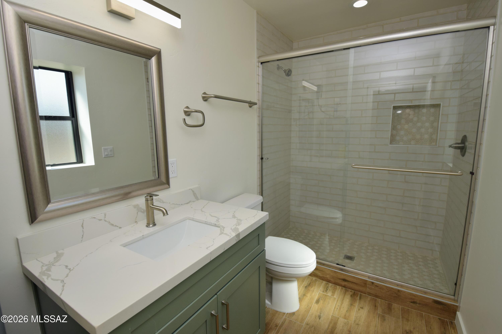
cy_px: 167
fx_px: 230
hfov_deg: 95.0
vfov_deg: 72.1
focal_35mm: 16
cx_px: 251
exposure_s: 1/200
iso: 400
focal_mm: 11
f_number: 9
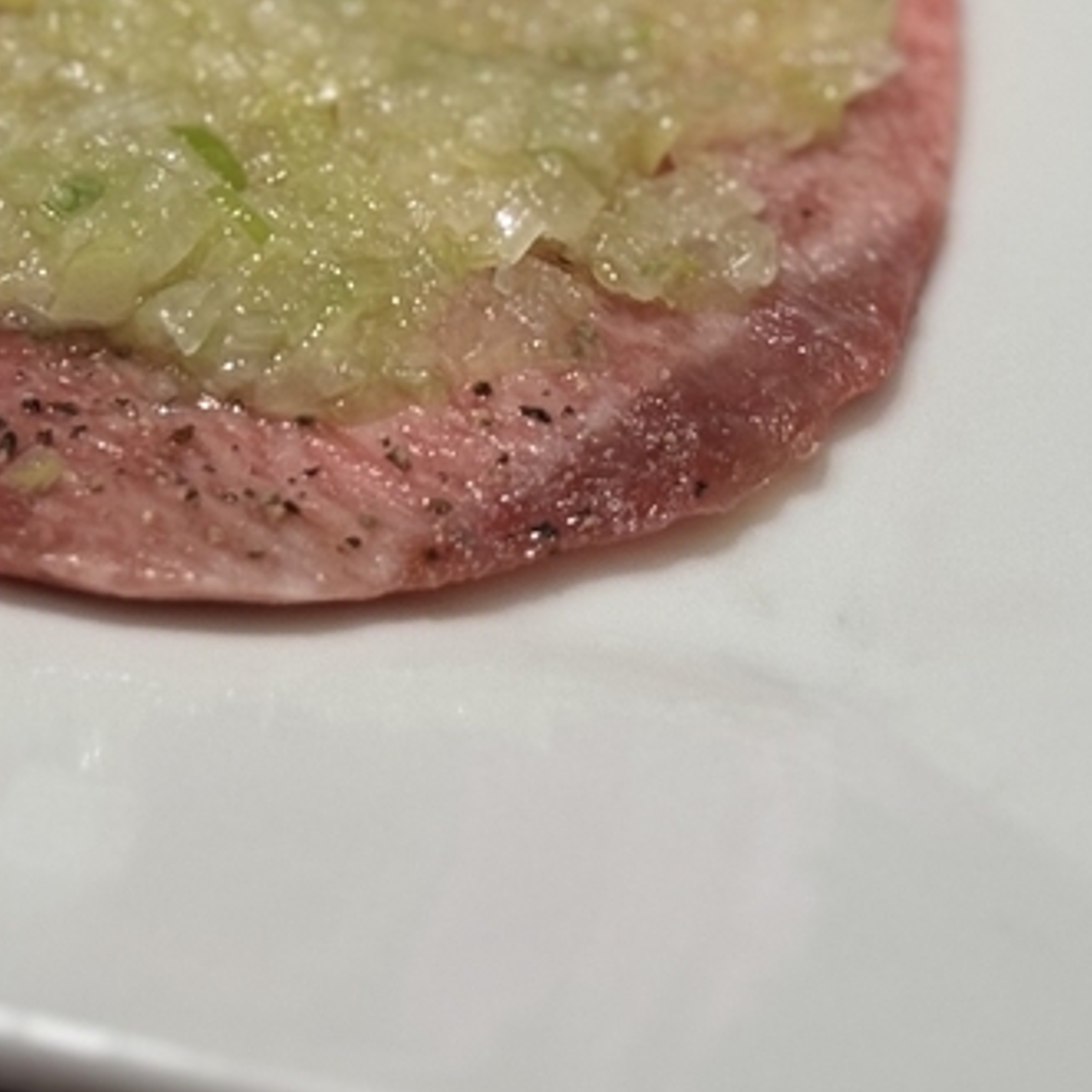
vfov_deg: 11.1
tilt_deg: -35.1
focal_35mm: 154
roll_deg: -0.2
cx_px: -155
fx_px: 5496
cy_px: -290
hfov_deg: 11.2
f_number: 1.78
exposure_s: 1/100
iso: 64
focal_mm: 6.86
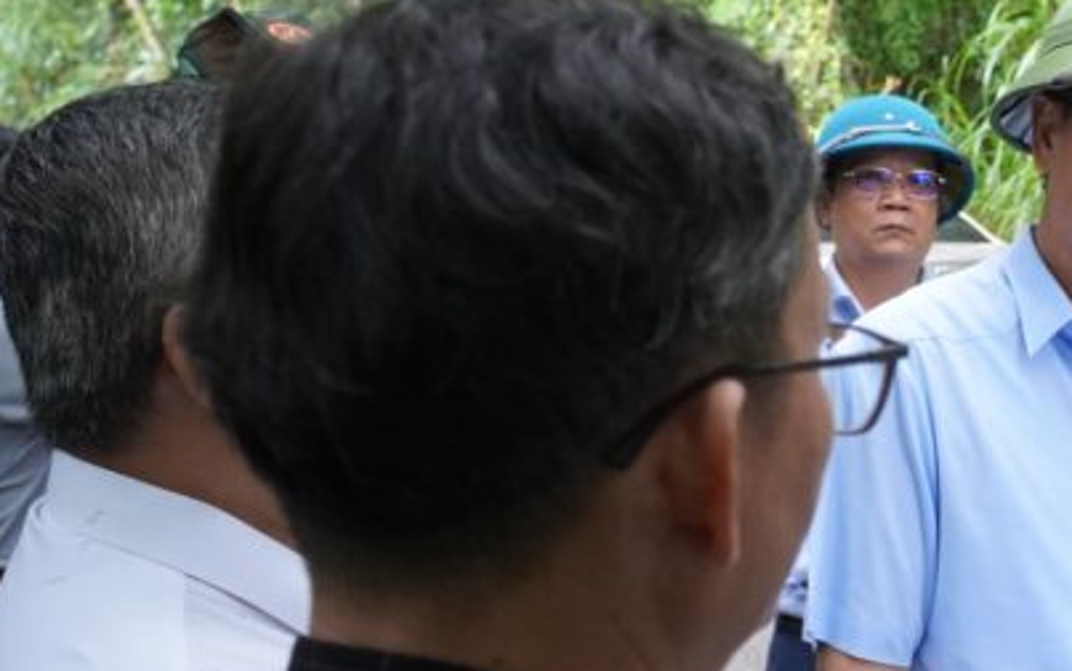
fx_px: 2045
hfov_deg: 26.5
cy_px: 417
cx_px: 1248
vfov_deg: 18.6
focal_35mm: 70
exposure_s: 1/160
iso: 800
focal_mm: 18
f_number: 4
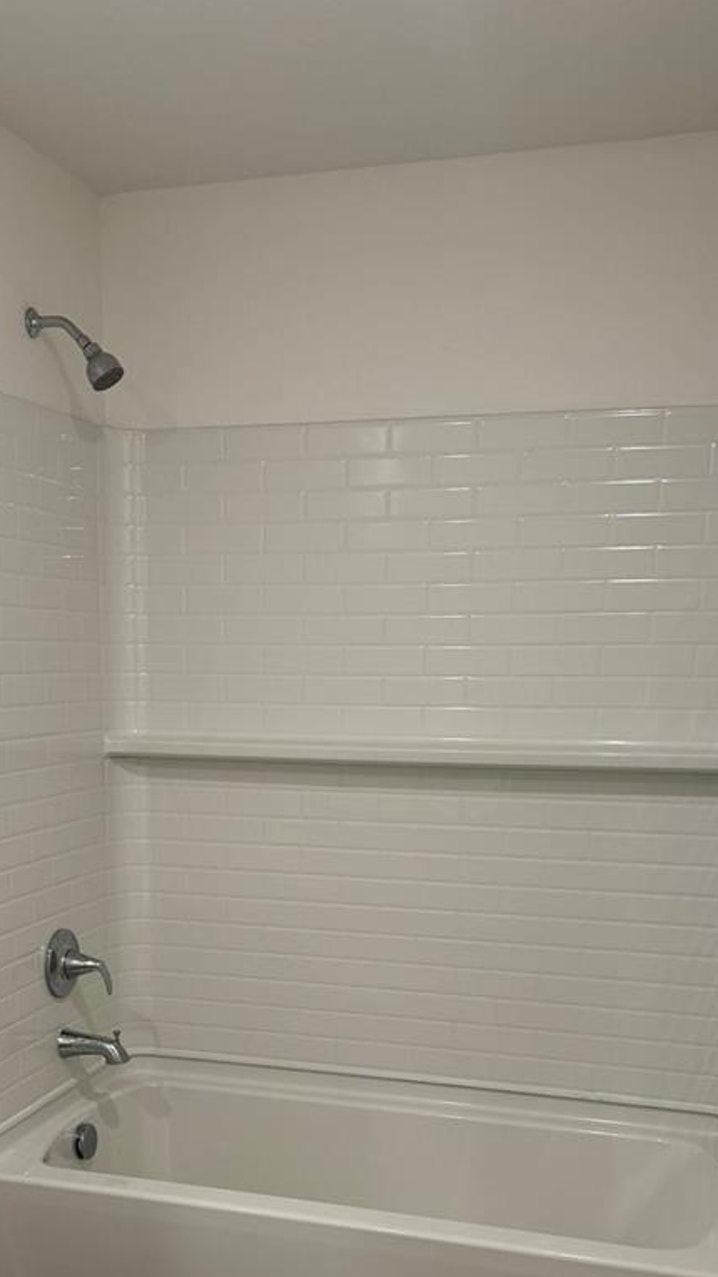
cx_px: 274
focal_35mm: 41
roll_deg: -0.1
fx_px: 1388
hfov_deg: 28.9
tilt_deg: -10.4
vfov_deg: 47.7
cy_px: 941
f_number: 1.78
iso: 125
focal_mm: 6.76
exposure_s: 1/120
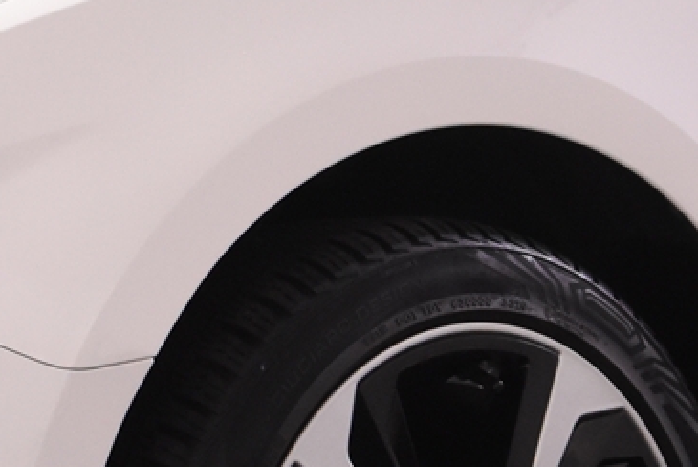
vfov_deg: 6.7
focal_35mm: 205
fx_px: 3978
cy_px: 193
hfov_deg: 10.0
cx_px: 304
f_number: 4.5
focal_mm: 26
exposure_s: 1/80
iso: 1600
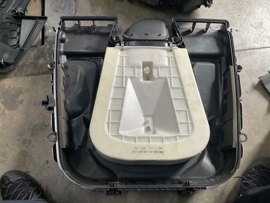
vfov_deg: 48.2
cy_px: 102
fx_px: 226
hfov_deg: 61.7
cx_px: 135
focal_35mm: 29
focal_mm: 3
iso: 160
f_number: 1.8
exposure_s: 1/50
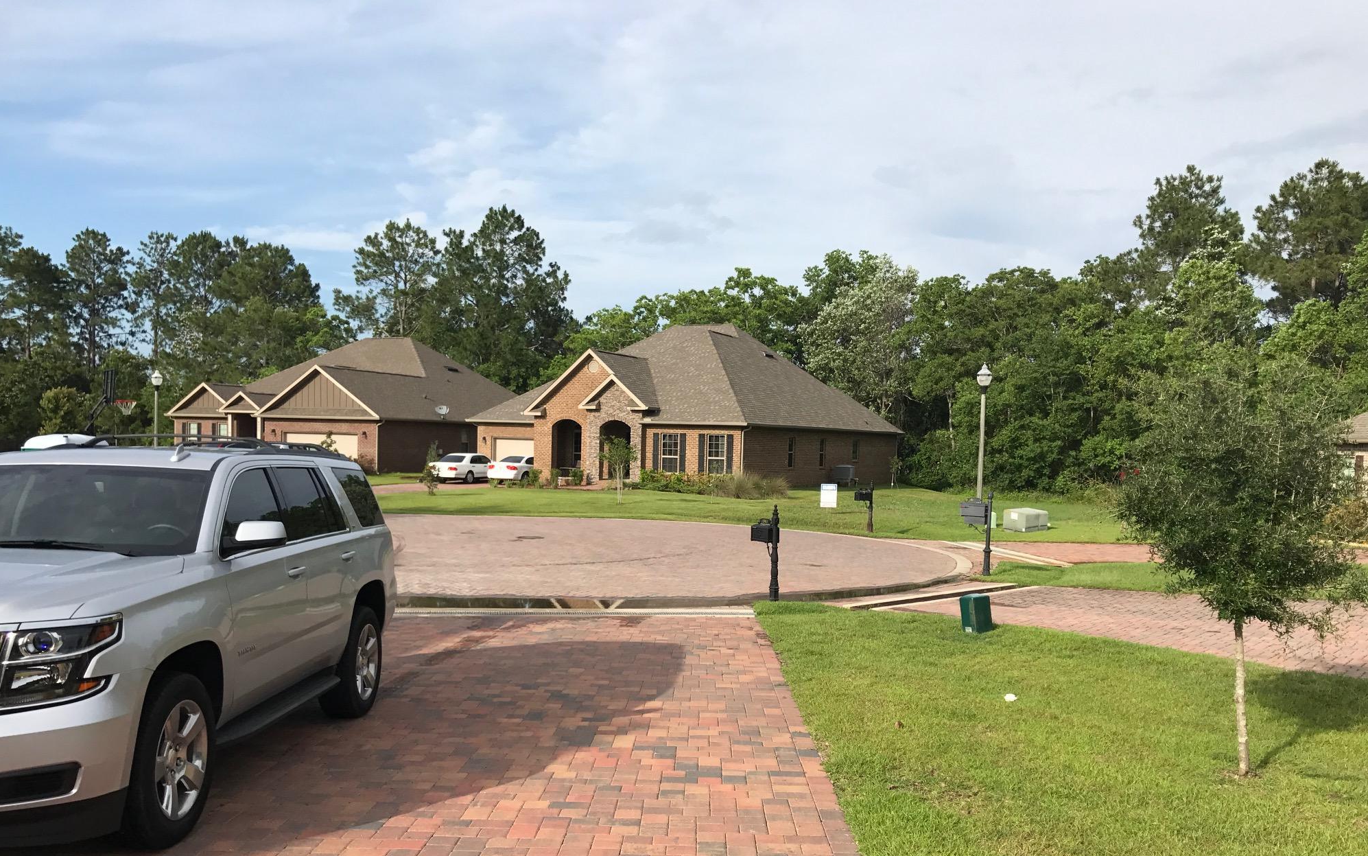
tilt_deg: -4.6
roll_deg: -2.0
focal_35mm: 30
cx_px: 689
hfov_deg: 62.9
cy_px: 508
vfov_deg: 41.7
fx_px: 1119
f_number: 1.8
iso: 20
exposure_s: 1/2179
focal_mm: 3.99
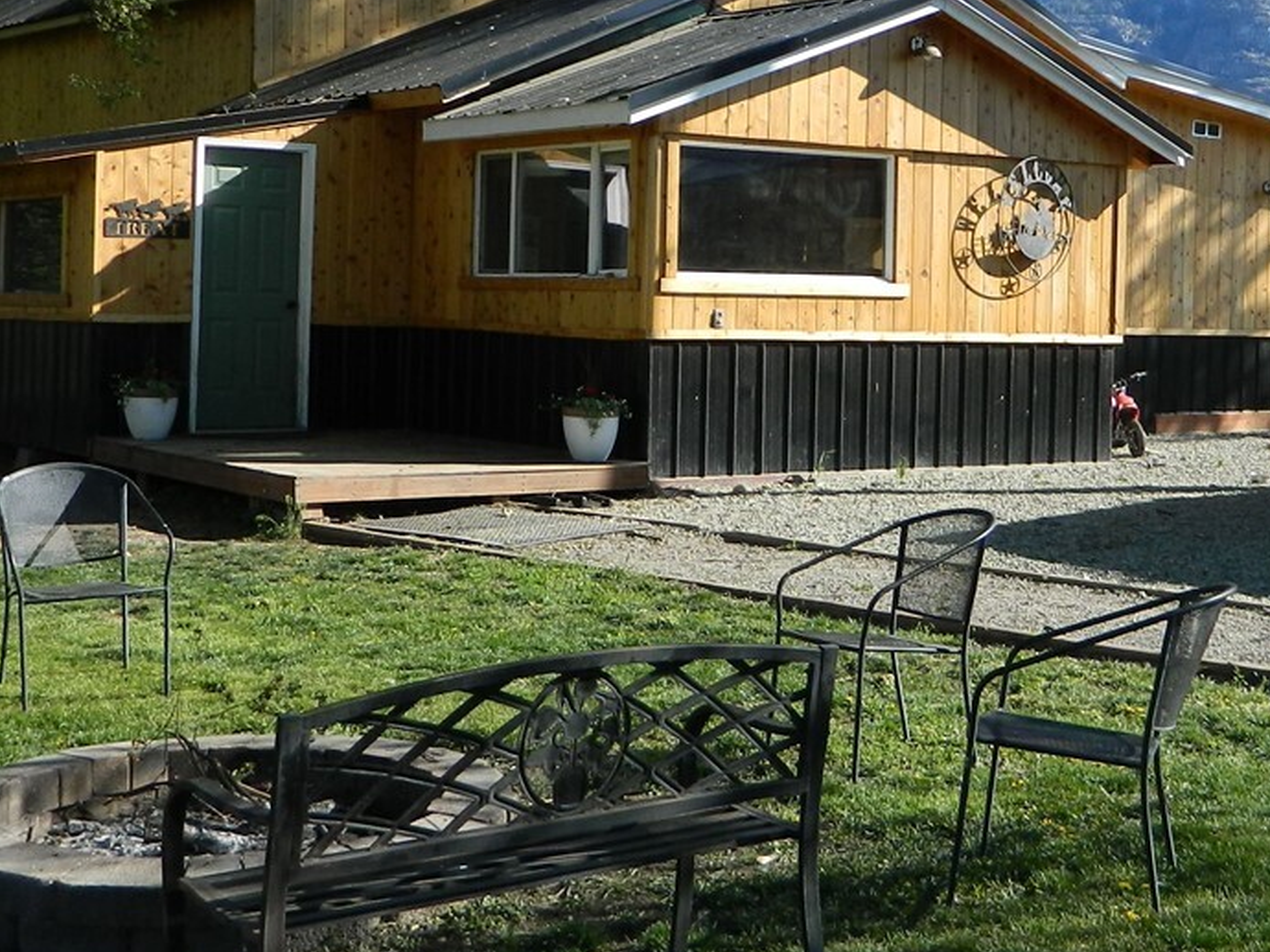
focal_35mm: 58
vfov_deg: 25.0
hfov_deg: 33.1
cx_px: 764
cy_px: 280
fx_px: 2127
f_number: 3.1
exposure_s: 1/500
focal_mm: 4.5
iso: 80
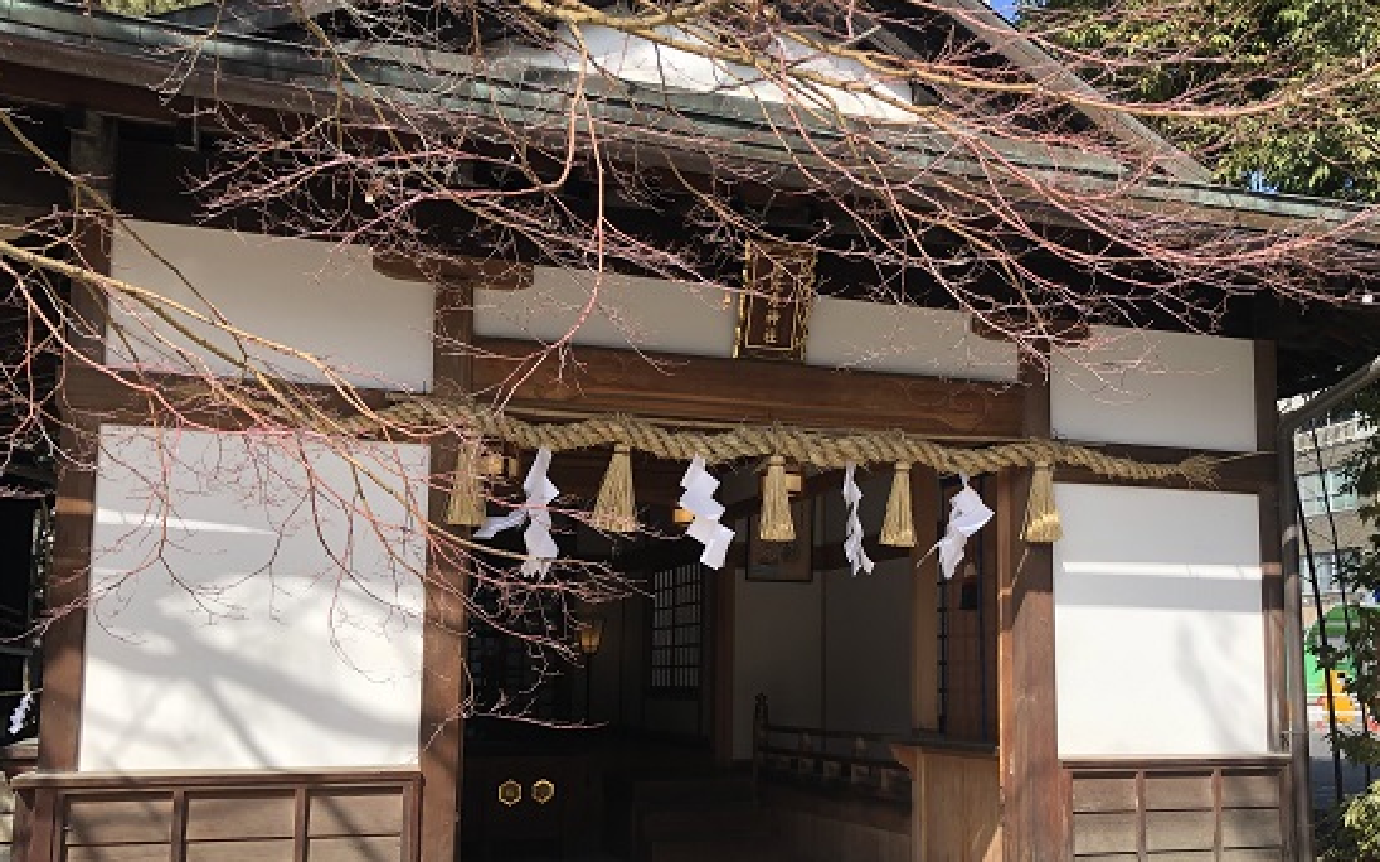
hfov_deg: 50.2
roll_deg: +0.1
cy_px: 494
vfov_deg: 32.7
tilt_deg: +7.2
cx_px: 811
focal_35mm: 39
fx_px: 1466
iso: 20
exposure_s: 1/899
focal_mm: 3.99
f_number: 1.8
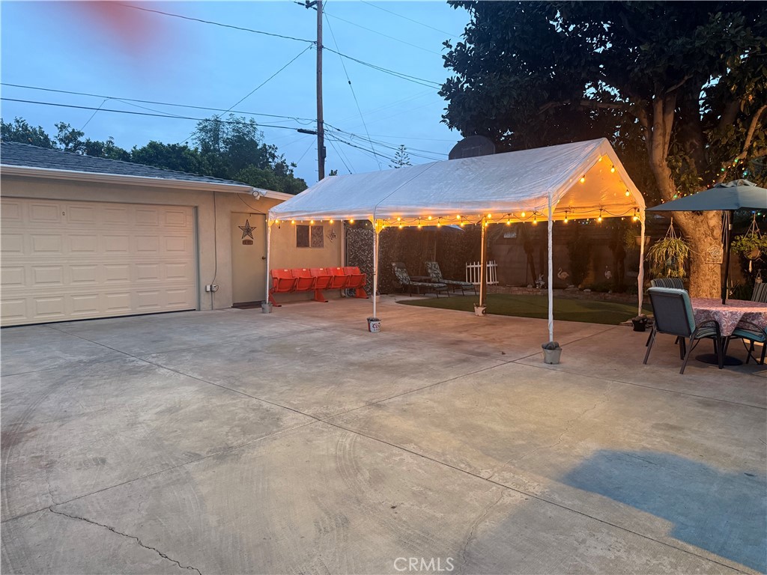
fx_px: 532
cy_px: 288
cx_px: 384
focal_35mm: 24
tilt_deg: -3.9
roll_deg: -1.0
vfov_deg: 56.8
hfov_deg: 71.6
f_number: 1.78
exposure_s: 1/60
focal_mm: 6.76
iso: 320
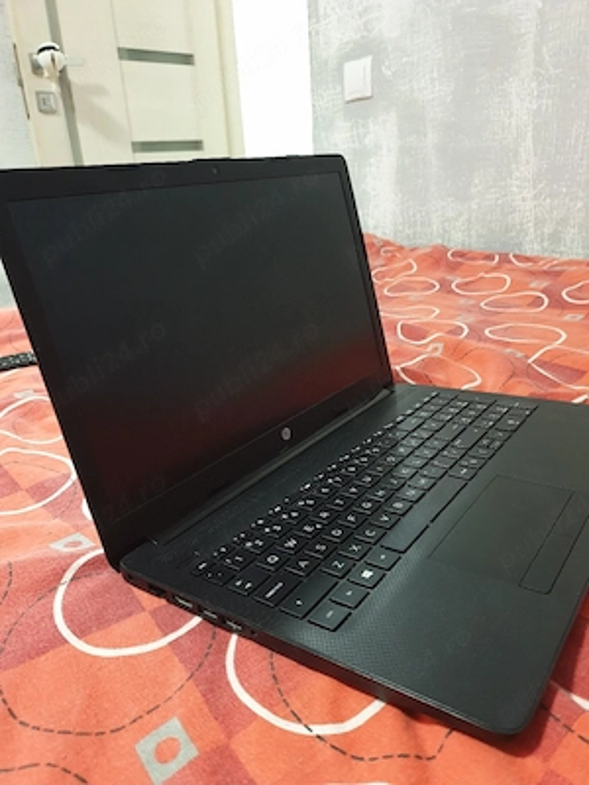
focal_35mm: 26
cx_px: 294
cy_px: 392
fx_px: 590
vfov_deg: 67.3
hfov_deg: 53.1
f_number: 1.5
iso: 320
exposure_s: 1/20
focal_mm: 4.3
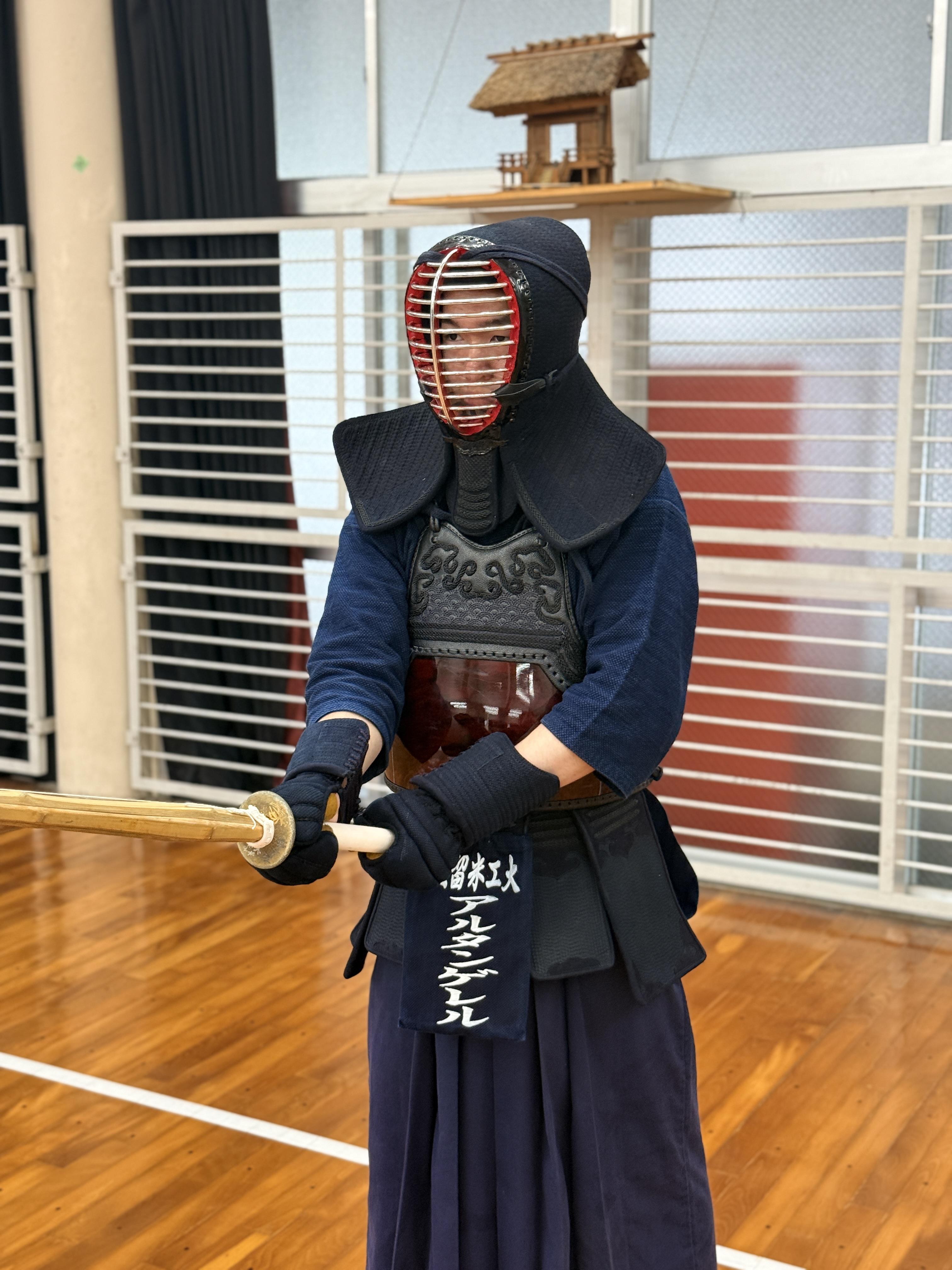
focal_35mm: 48
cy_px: 635
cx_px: 476
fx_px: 1760
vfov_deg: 39.7
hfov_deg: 30.3
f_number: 1.78
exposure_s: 1/120
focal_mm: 6.76
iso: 160
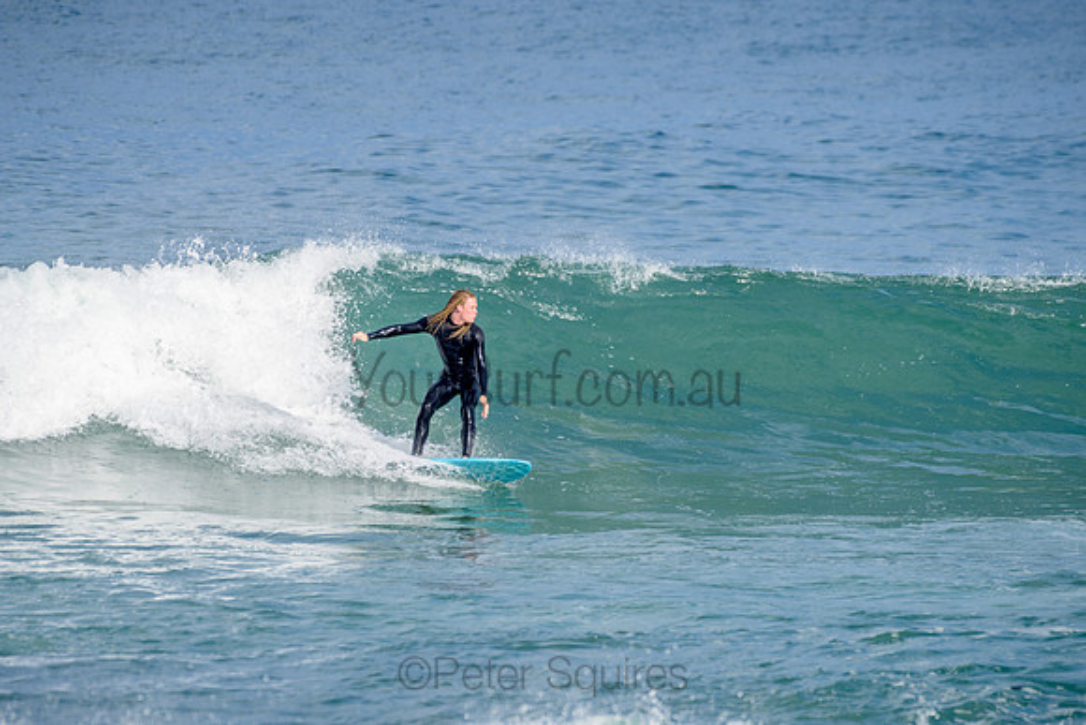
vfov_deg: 2.2
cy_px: 362
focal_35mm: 612
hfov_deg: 3.4
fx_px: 18467
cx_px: 543
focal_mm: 500
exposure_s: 1/1250
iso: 140
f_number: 5.6
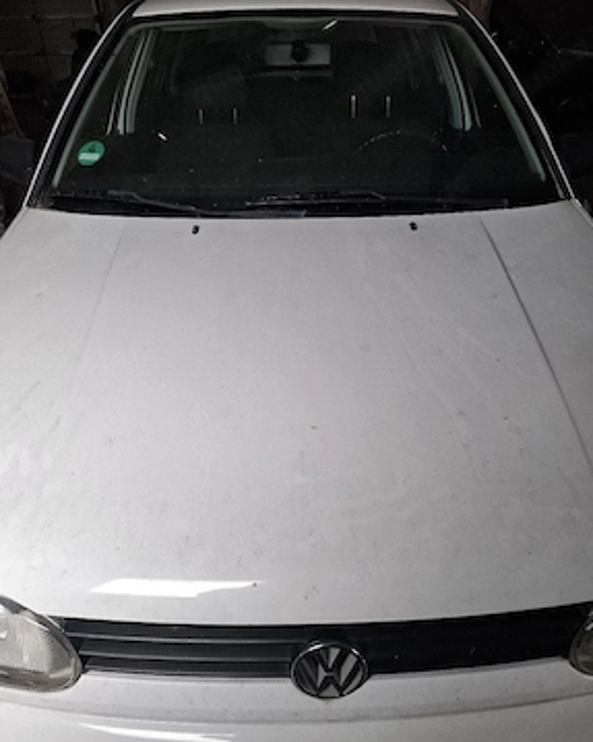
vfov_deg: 68.0
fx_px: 549
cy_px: 403
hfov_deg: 56.8
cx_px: 295
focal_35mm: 25
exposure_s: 1/100
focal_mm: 5.54
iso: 50
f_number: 1.8
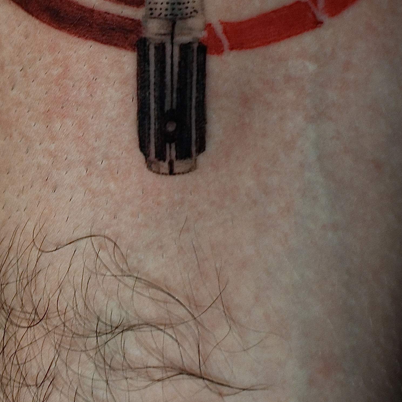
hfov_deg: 7.4
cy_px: -263
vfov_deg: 7.2
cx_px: 169
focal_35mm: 238
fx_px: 3127
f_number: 3.2
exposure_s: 1/40
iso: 400
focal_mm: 50
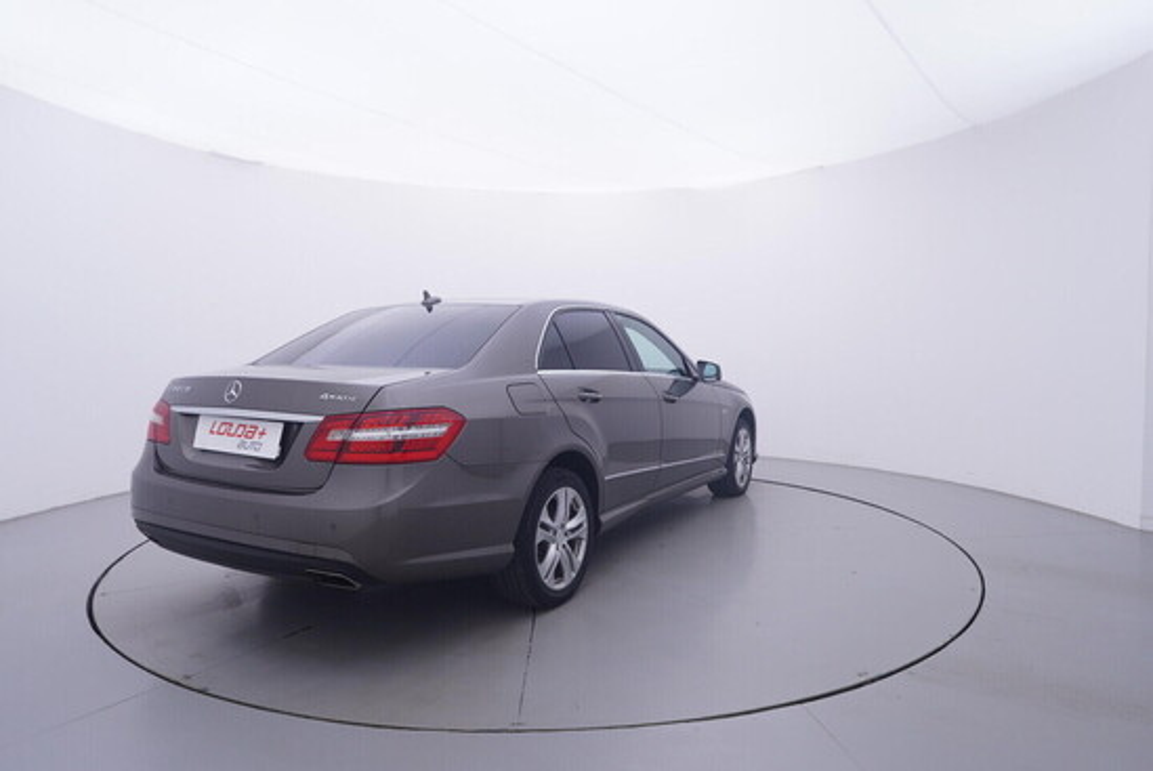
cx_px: 576
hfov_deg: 77.3
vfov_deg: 56.2
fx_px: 721
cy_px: 386
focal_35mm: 22
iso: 200
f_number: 5
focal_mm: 15
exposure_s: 1/80
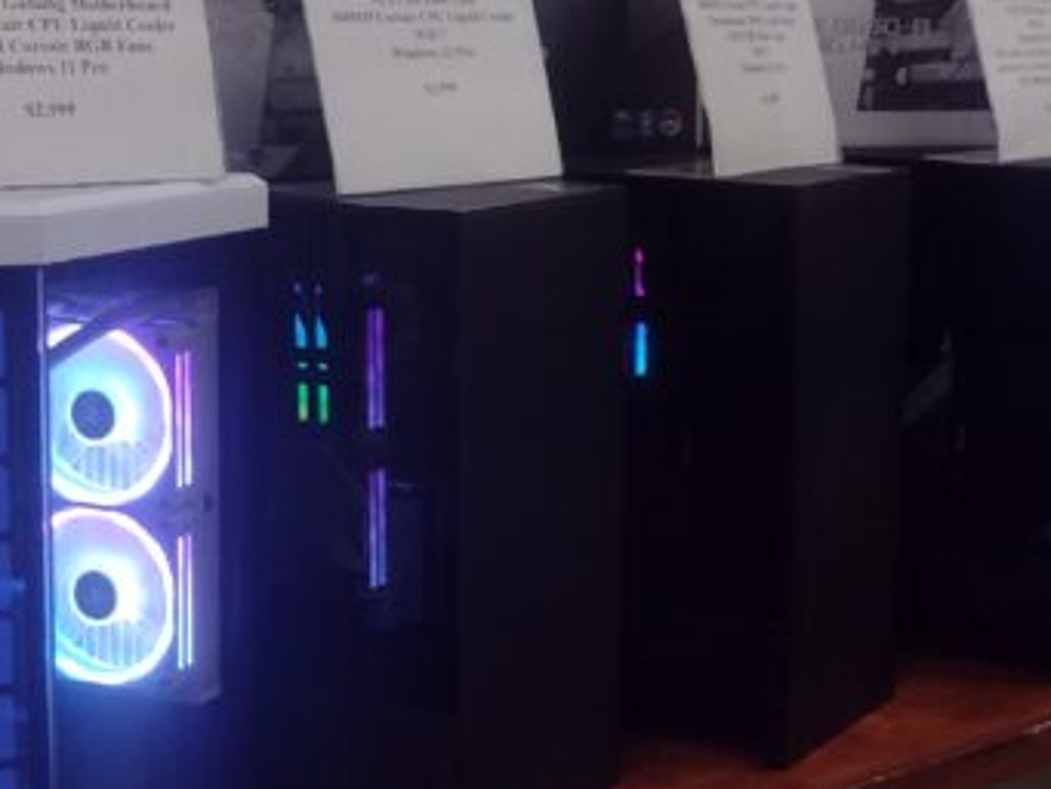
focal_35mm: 81
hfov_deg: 23.6
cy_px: 339
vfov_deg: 18.2
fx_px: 2460
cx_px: 891
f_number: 1.7
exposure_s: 1/40
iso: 110
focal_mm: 4.71
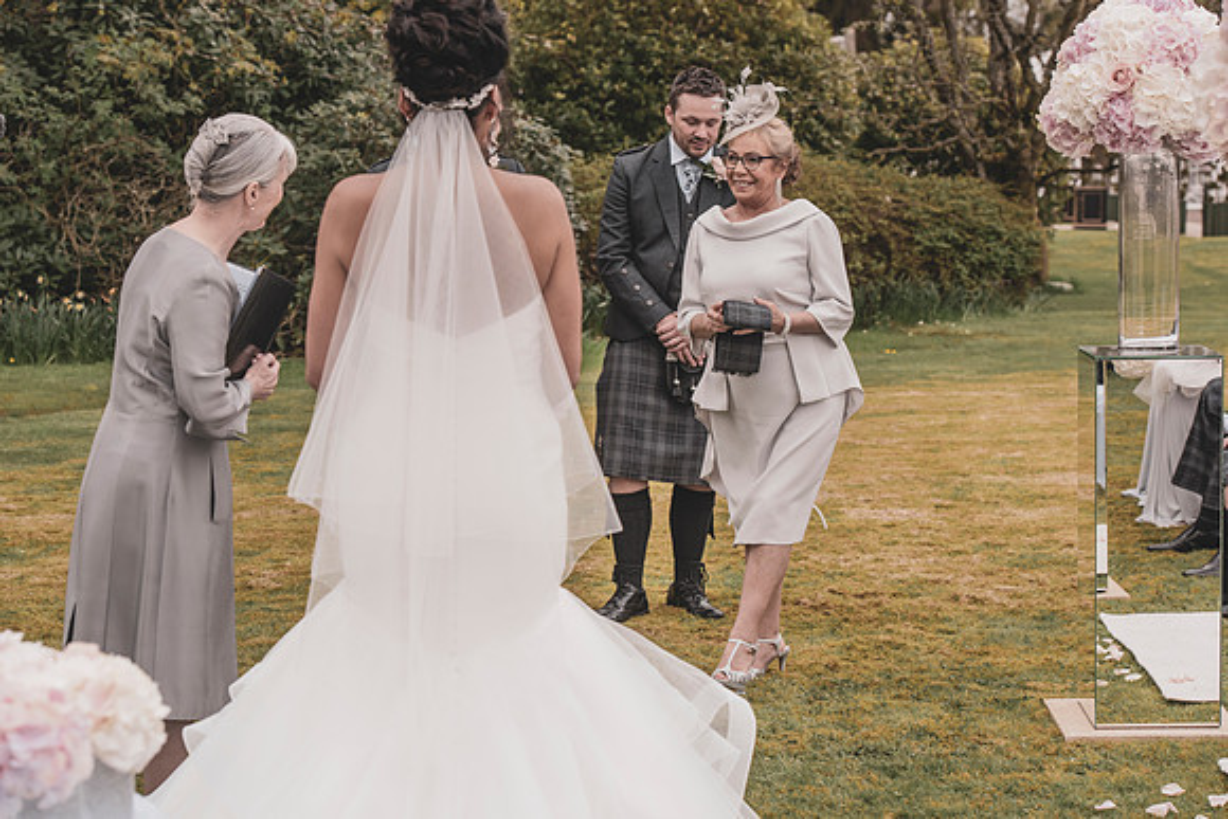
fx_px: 2661
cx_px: 614
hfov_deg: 26.0
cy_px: 410
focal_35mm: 78
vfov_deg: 17.5
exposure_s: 1/320
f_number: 5.6
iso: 250
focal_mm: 78
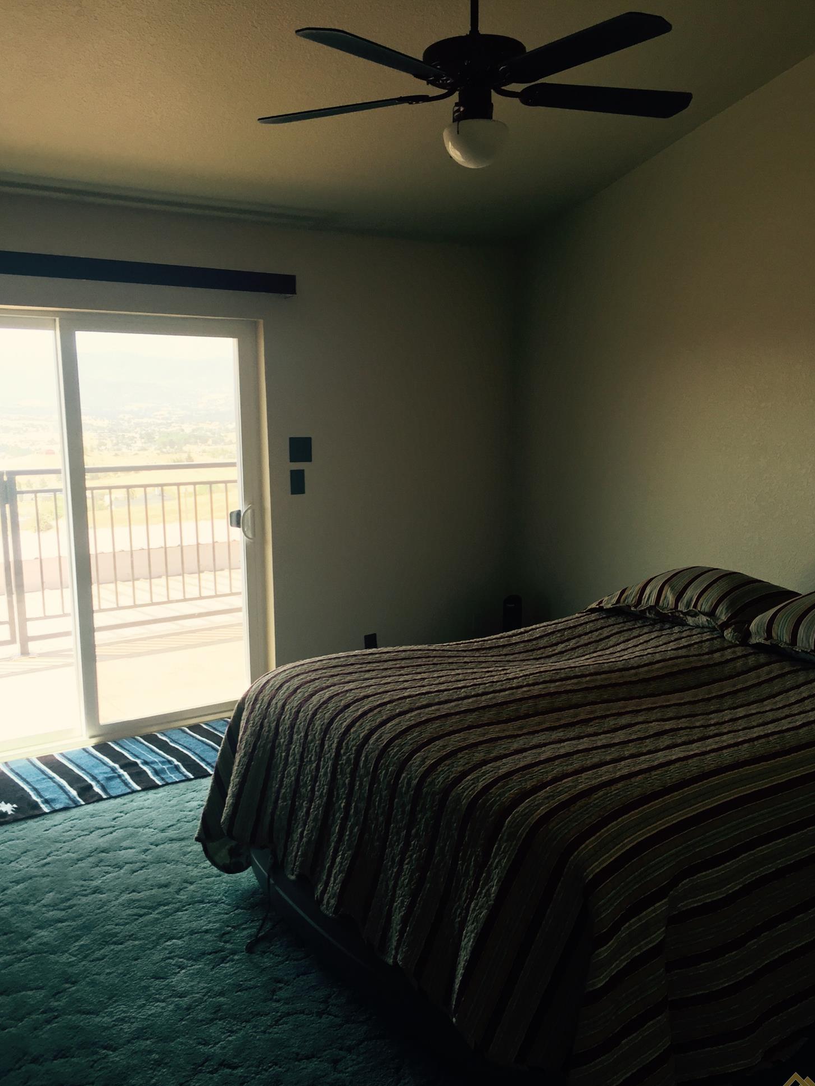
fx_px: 942
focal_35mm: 30
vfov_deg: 60.0
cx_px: 412
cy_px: 559
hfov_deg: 46.8
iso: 50
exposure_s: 1/120
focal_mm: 4.15
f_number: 2.2
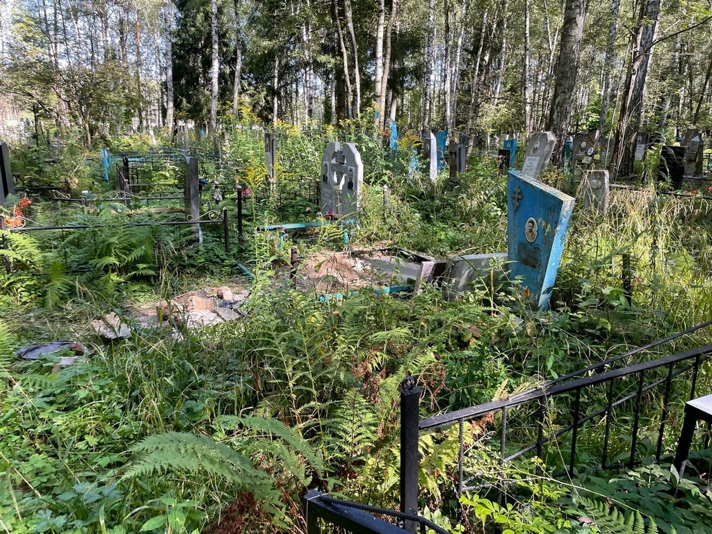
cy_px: 267
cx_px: 356
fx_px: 535
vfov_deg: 53.1
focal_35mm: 26
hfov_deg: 67.3
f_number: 1.6
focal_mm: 4.2
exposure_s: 1/121
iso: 40
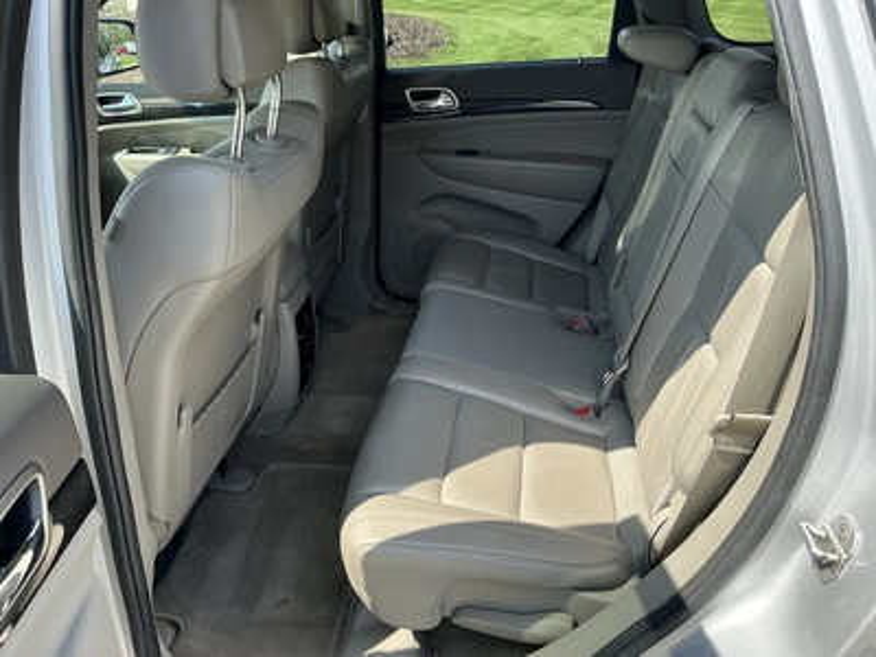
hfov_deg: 63.4
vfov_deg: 49.7
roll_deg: -0.5
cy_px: 328
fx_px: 709
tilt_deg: -29.0
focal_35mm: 28
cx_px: 438
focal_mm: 3
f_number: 1.8
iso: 25
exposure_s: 1/333
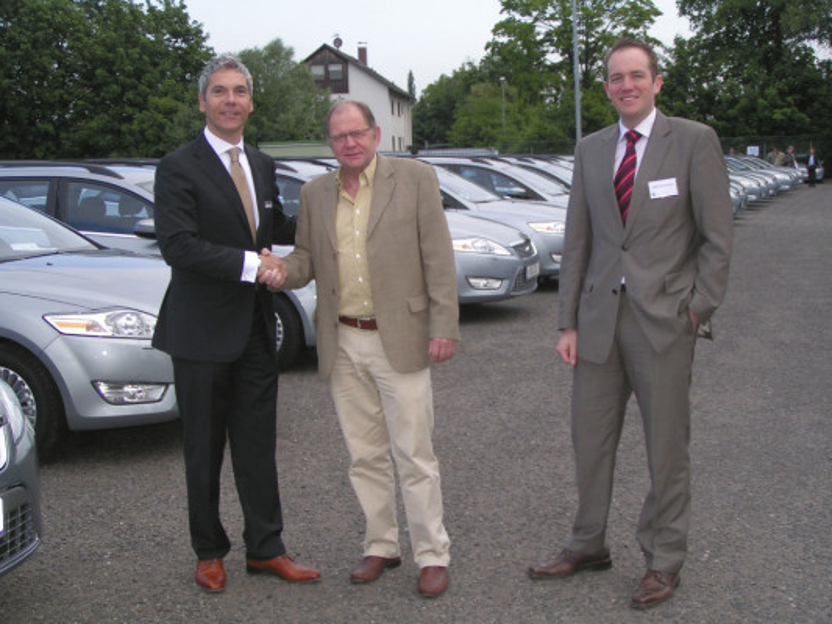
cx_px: 416
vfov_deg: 29.7
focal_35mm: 49
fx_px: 1178
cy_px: 312
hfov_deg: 38.9
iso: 50
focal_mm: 7.6
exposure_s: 1/320
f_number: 2.8
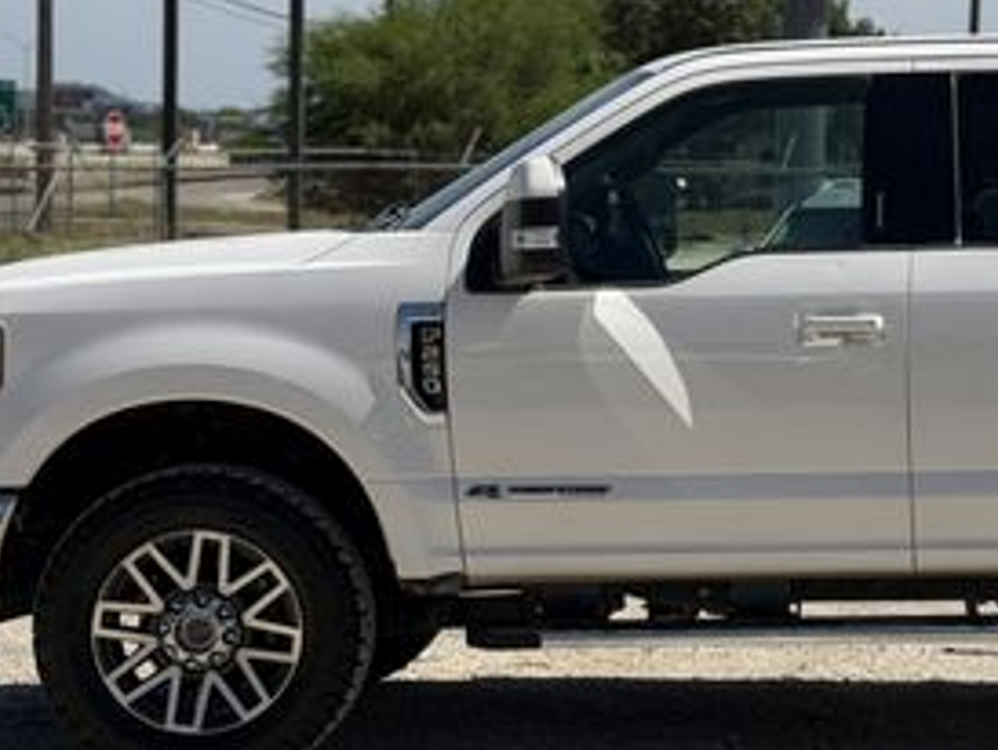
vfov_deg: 13.2
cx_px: 1042
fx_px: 3232
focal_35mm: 112
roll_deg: -1.7
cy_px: 342
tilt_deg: -3.2
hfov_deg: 17.1
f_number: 1.78
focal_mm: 6.76
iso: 64
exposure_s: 1/8772
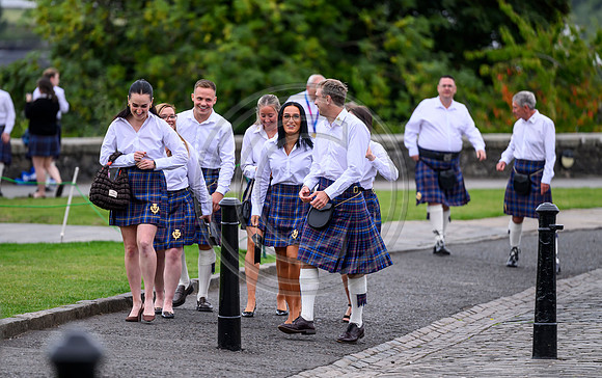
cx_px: 317
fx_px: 4169
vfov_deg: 5.2
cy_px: 198
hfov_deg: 8.3
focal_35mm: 254
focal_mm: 195
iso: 500
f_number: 2.8
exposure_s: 1/640
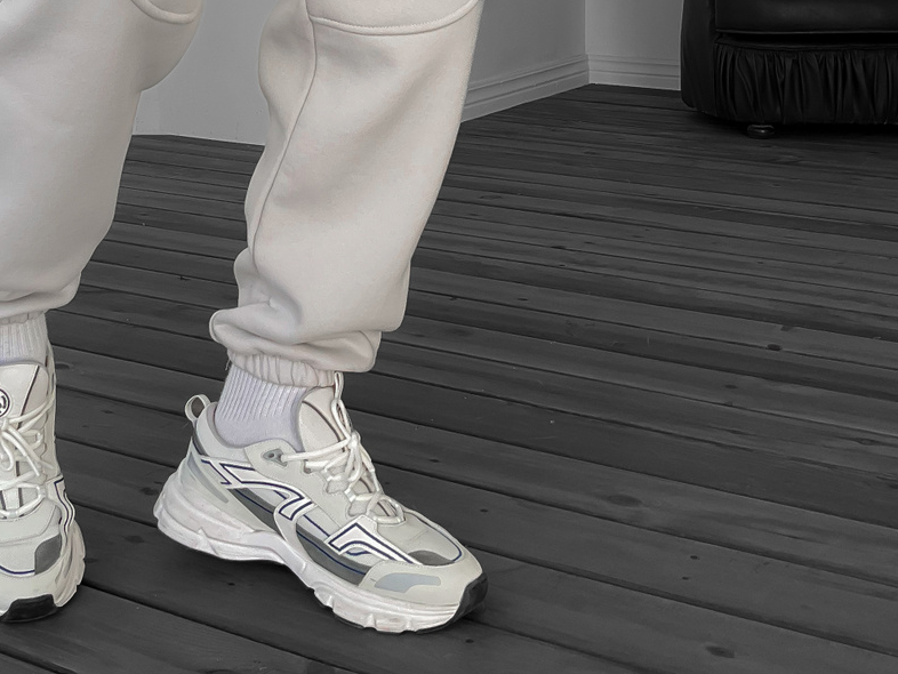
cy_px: -49
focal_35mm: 59
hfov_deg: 32.1
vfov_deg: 23.4
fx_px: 1531
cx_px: 226
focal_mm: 3
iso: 32
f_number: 1.8
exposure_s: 1/120
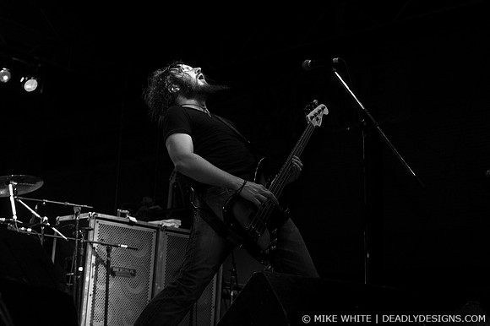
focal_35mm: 60
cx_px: 245
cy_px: 163
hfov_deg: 33.4
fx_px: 816
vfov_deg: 22.6
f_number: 3.2
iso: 800
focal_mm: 40
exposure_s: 1/160
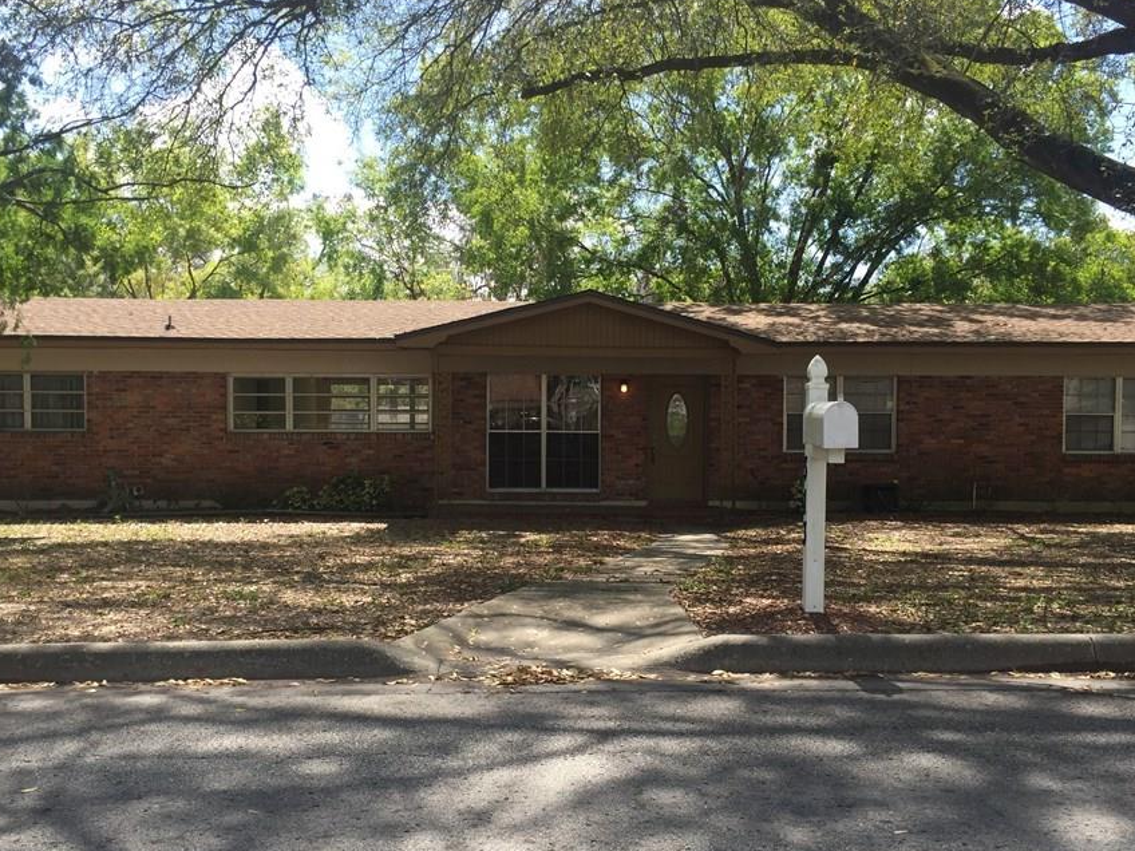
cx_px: 578
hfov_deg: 52.6
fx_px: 1148
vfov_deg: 40.7
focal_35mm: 35
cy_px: 455
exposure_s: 1/920
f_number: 2.2
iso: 32
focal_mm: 4.15
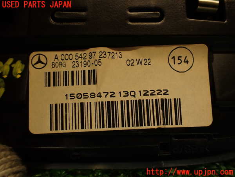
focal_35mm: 32
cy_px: 88
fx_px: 217
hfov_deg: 56.8
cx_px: 118
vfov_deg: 44.2
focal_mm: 5.79
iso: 200
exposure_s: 1/60
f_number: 2.4
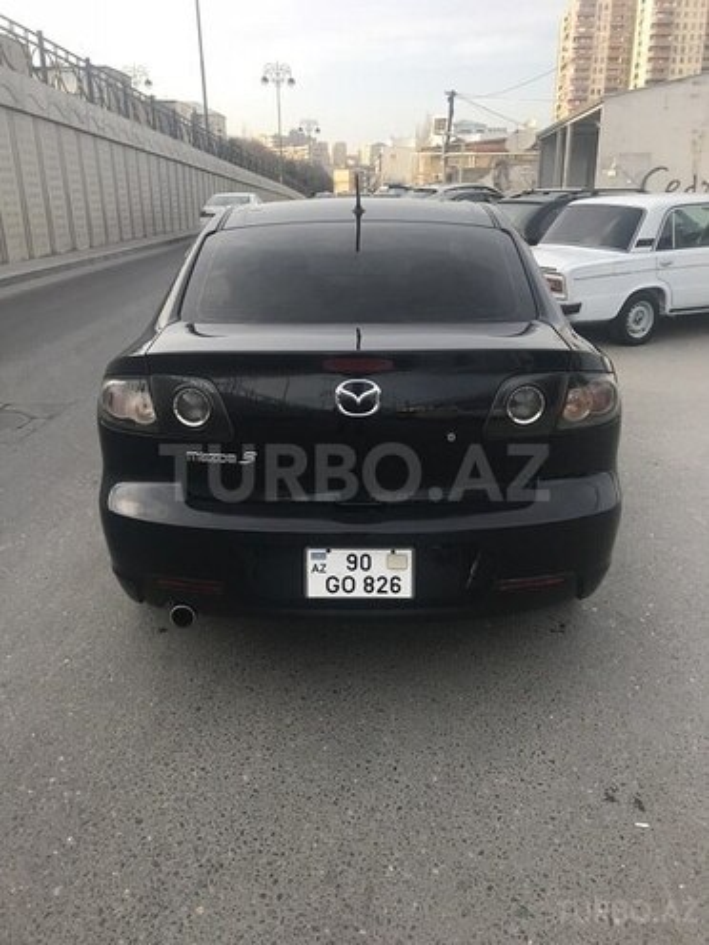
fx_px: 765
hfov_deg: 49.7
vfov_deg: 63.4
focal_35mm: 28
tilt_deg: -19.8
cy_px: 472
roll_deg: +1.4
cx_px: 354
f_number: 1.8
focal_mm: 3.99
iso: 20
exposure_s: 1/563
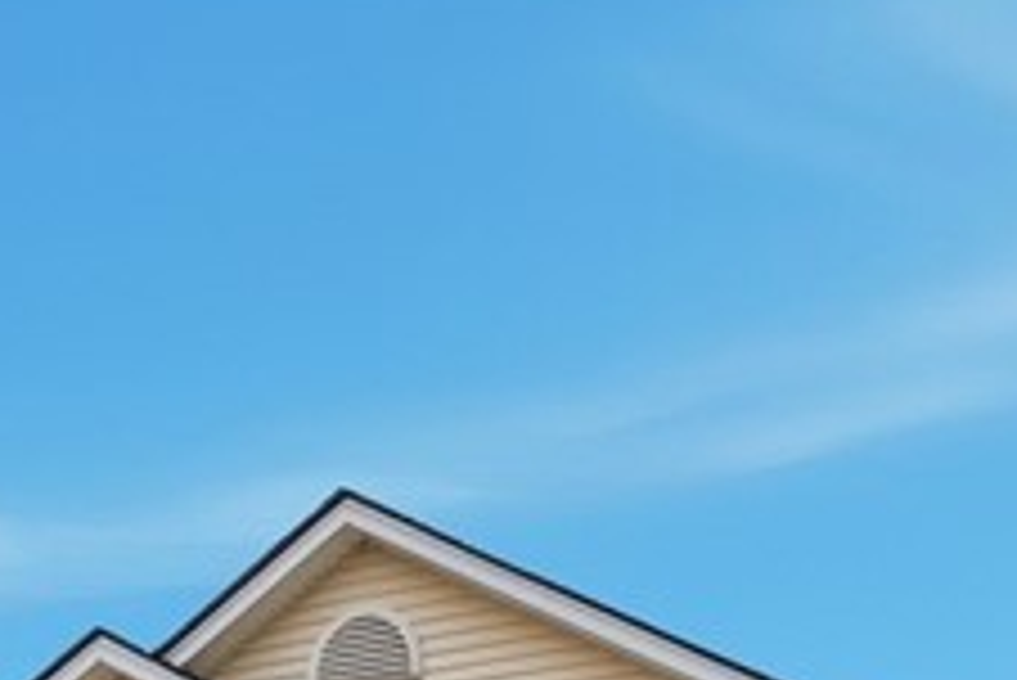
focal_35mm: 72
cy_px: 1349
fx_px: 2035
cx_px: 520
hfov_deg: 28.1
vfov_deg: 15.3
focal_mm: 10
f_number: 4
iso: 100
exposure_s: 1/4000
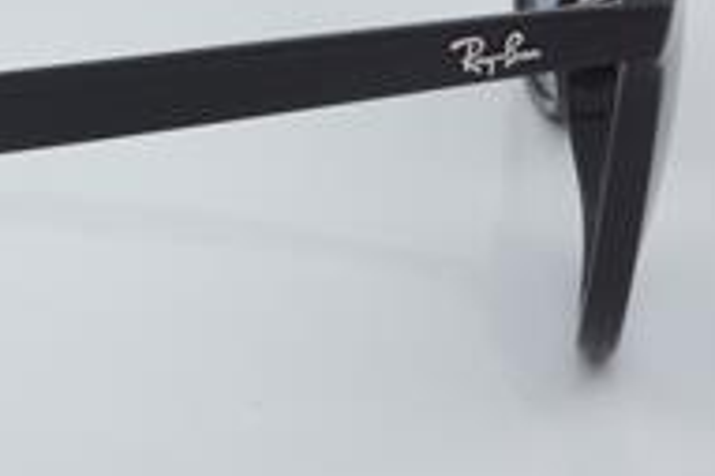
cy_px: 30
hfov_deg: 12.9
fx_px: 3115
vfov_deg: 8.7
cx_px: -7
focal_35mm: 157
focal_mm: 50
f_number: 32
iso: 100
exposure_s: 1/4
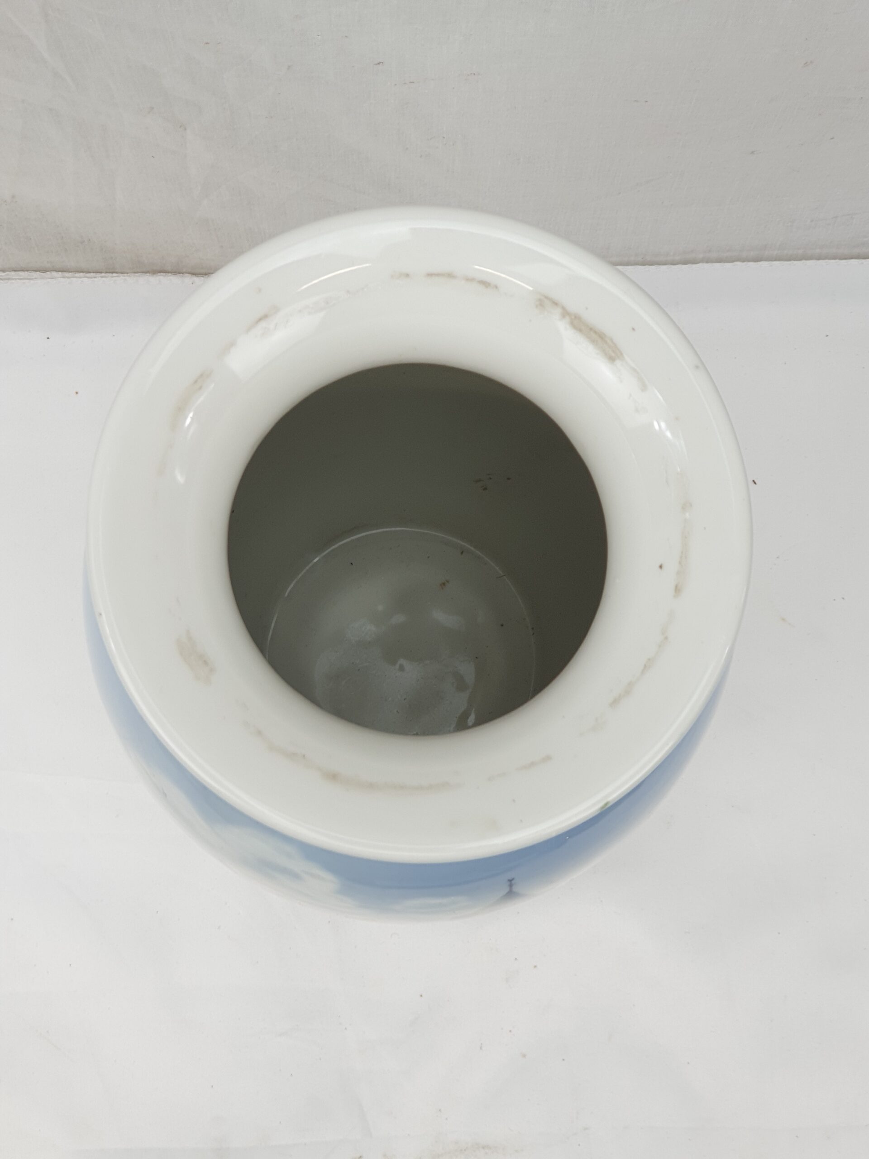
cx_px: 434
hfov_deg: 28.0
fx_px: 1741
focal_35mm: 52
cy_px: 580
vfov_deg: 36.8
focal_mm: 6
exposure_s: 1/33
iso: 100
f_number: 2.4
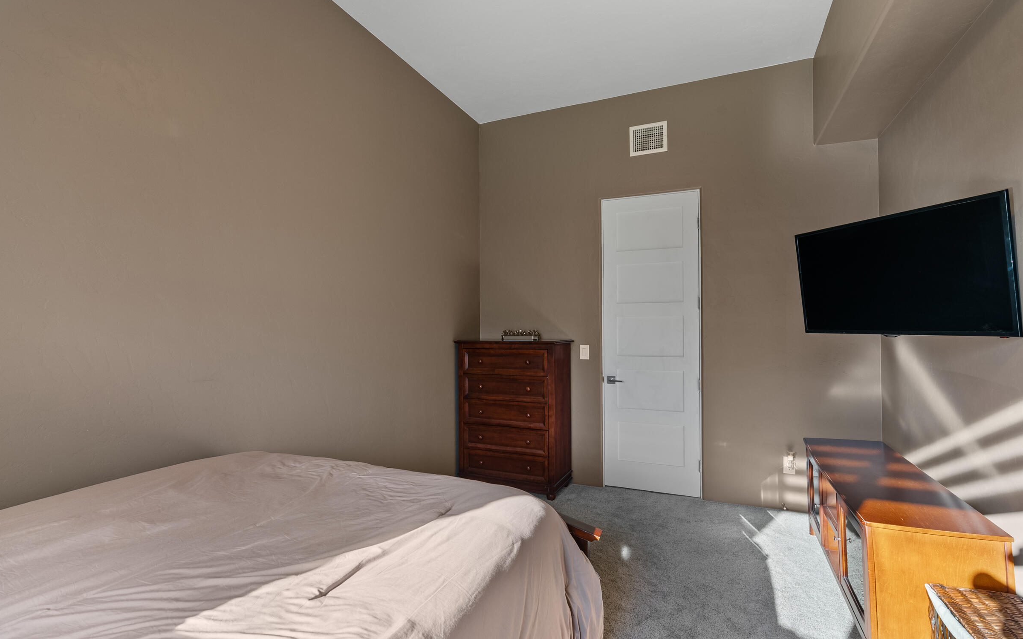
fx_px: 474
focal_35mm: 17
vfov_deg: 68.0
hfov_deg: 94.4
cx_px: 510
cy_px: 327
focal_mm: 16
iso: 200
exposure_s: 1.3
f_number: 8
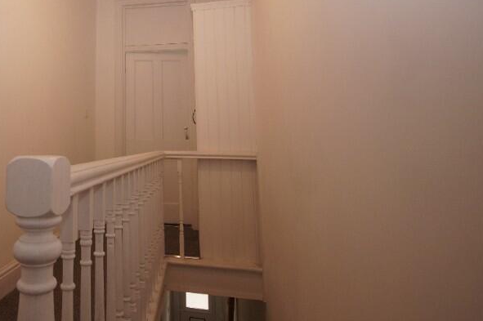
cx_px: 99
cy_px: 91
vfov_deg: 48.1
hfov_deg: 63.6
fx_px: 349
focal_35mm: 26
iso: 320
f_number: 4
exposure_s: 1/60
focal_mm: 10
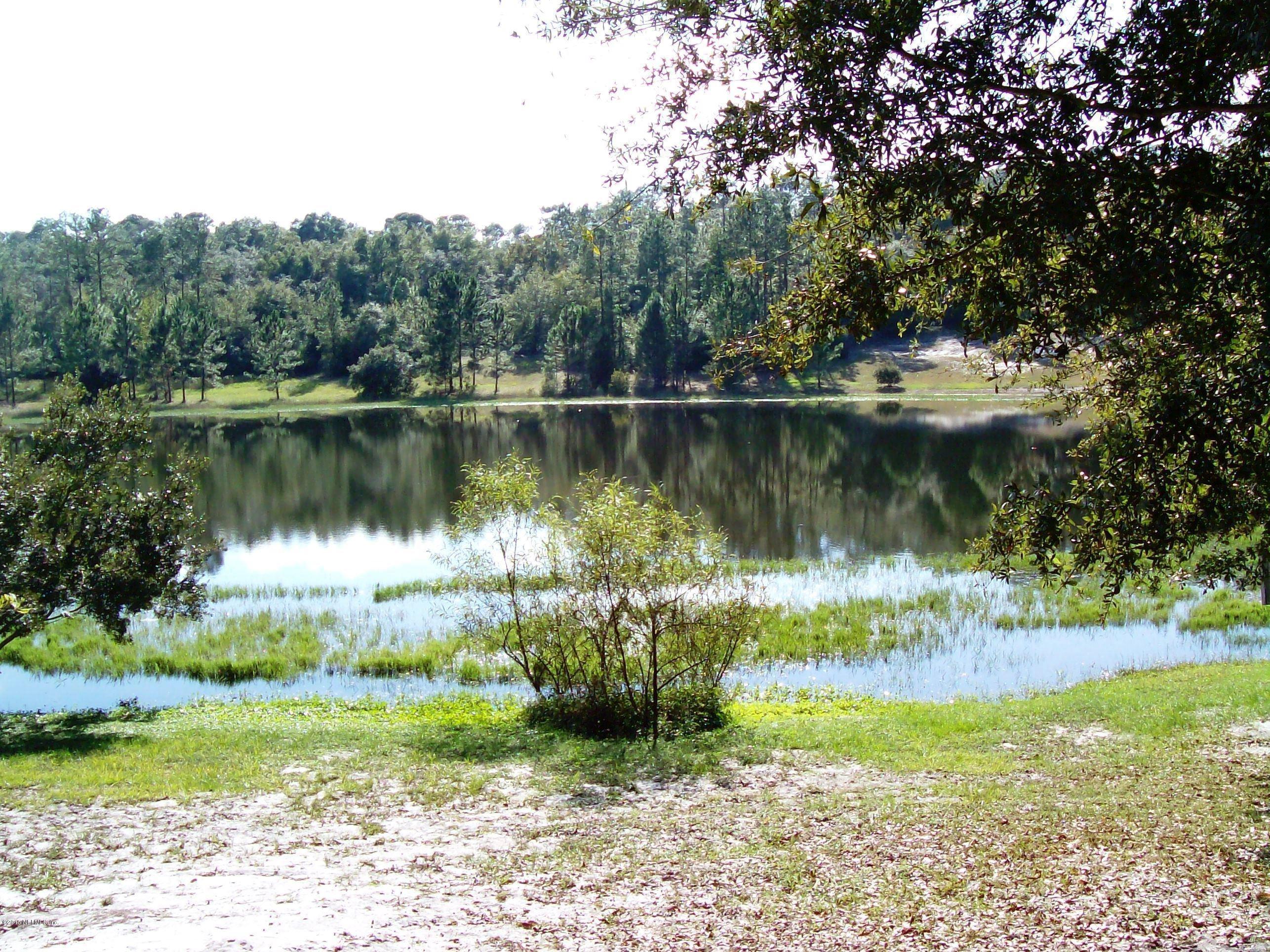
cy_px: 476
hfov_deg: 51.4
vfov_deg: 39.6
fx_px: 1321
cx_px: 635
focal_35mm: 36
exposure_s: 1/248
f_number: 4.8
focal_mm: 6
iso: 80
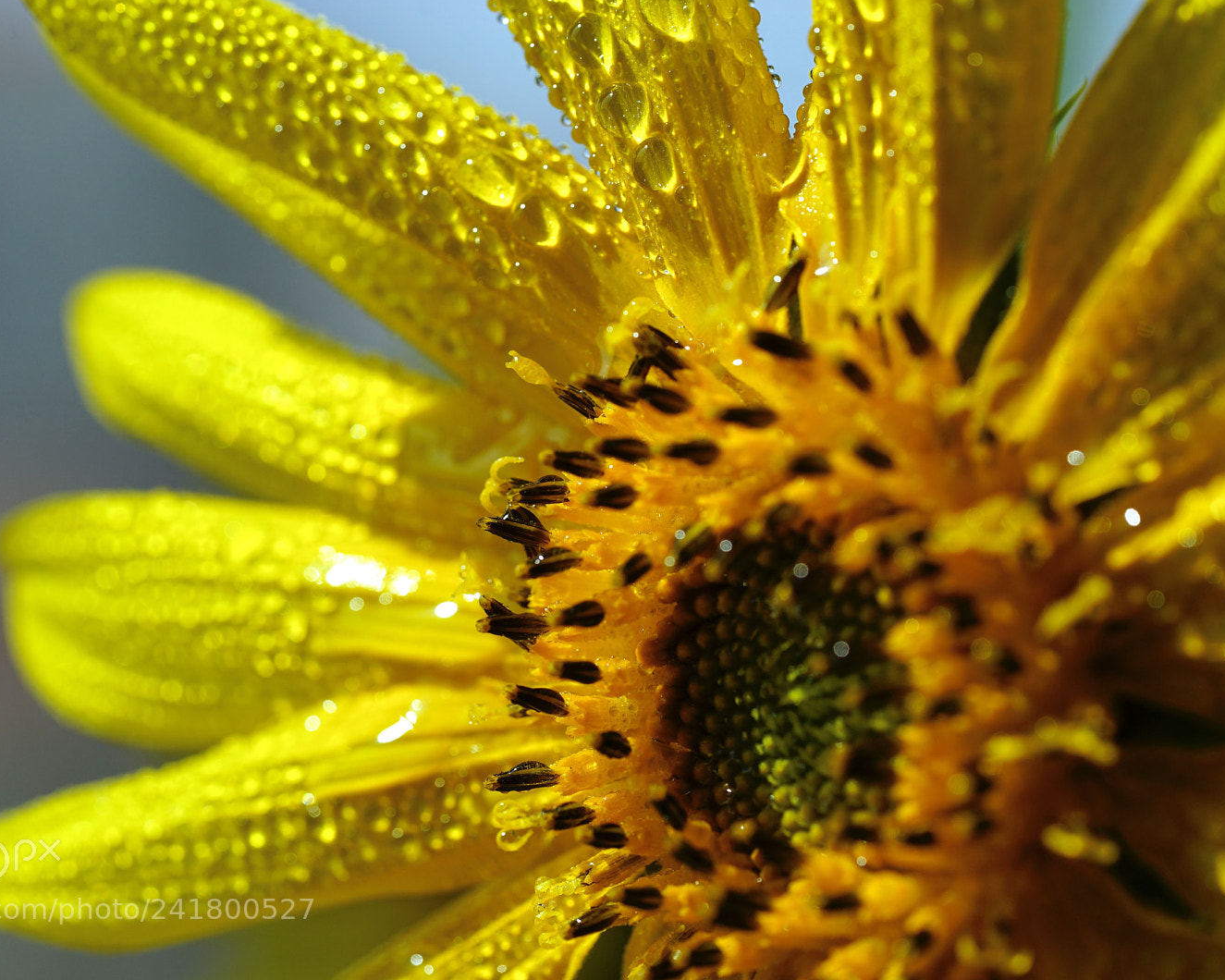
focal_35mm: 102
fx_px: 3698
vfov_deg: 15.1
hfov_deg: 18.8
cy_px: 489
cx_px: 570
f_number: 6.3
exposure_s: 1/400
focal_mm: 90
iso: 100
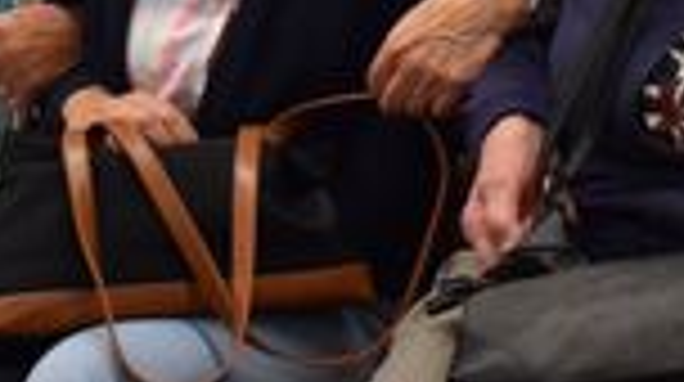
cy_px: -207
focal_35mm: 134
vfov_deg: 8.8
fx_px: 2427
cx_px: 405
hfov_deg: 16.0
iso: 900
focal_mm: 24
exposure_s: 1/60
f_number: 4
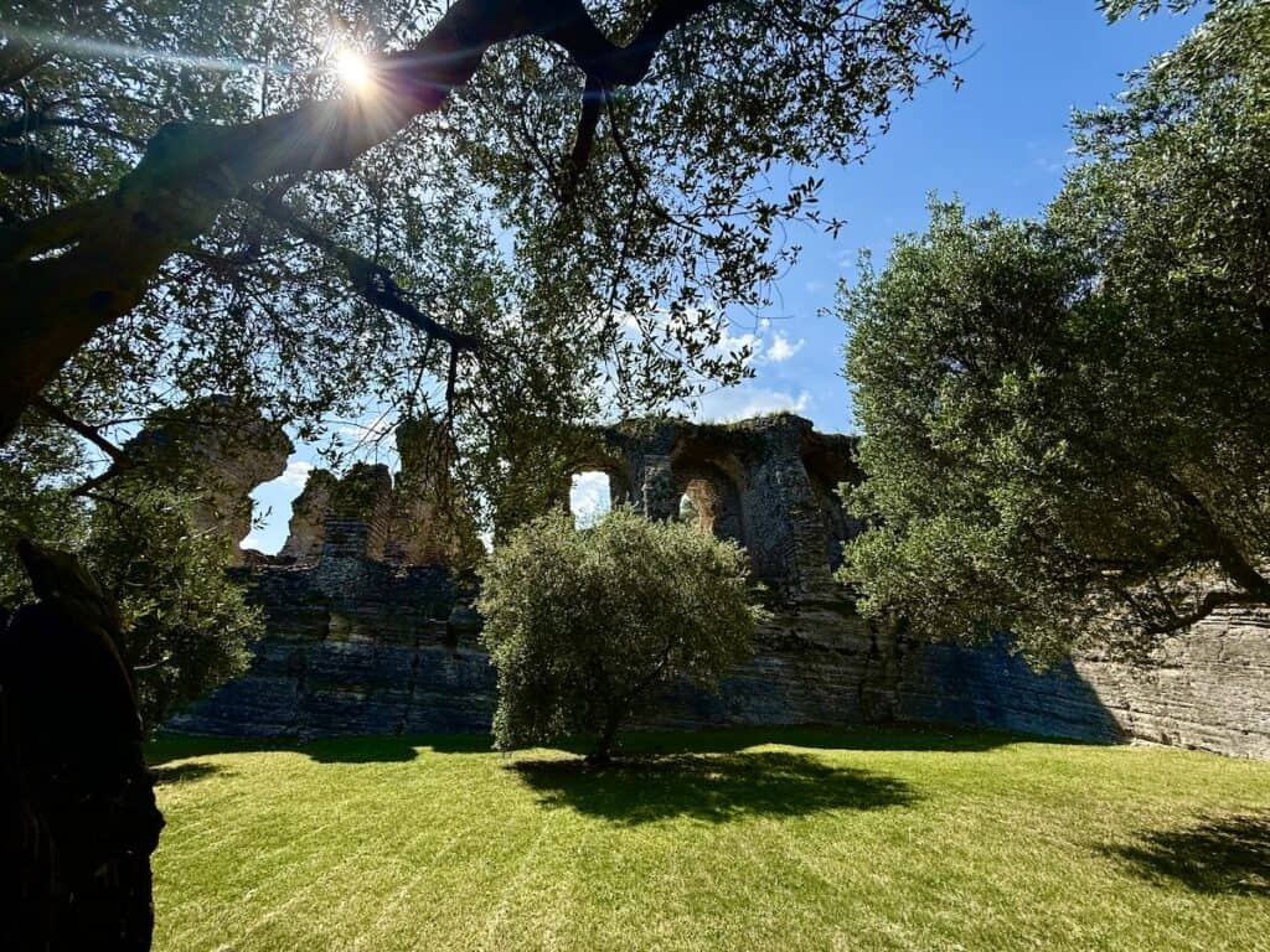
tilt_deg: +24.1
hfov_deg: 102.1
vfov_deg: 85.7
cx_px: 635
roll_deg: -0.5
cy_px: 476
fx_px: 514
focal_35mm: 14
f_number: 2.2
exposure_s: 1/1656
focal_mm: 2.22
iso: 64
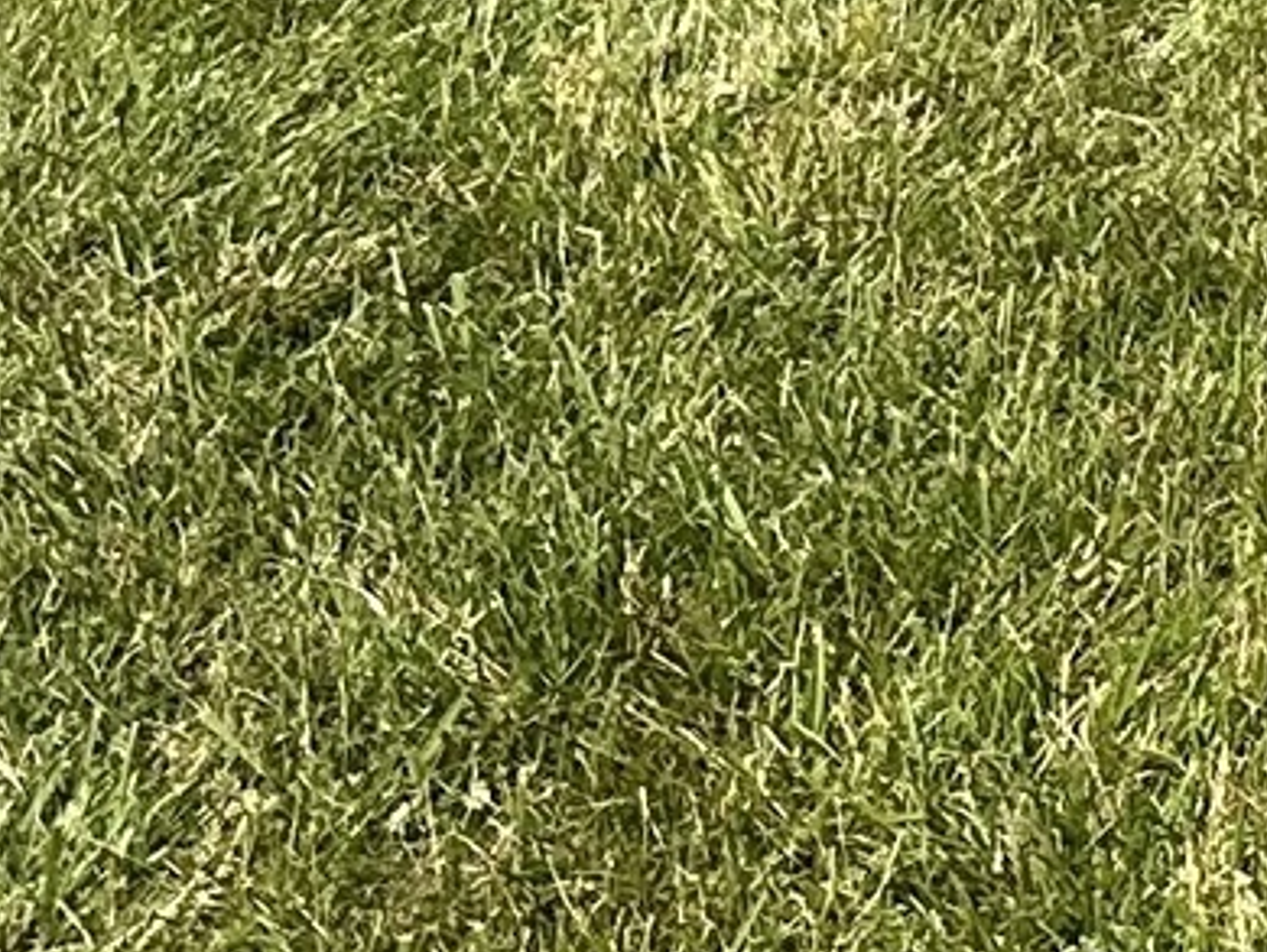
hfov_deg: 8.6
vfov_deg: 7.3
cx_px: 3827
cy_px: -1537
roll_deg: +0.4
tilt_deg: -8.8
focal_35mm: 189
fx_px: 6922
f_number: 1.78
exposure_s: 1/3597
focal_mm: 6.86
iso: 80
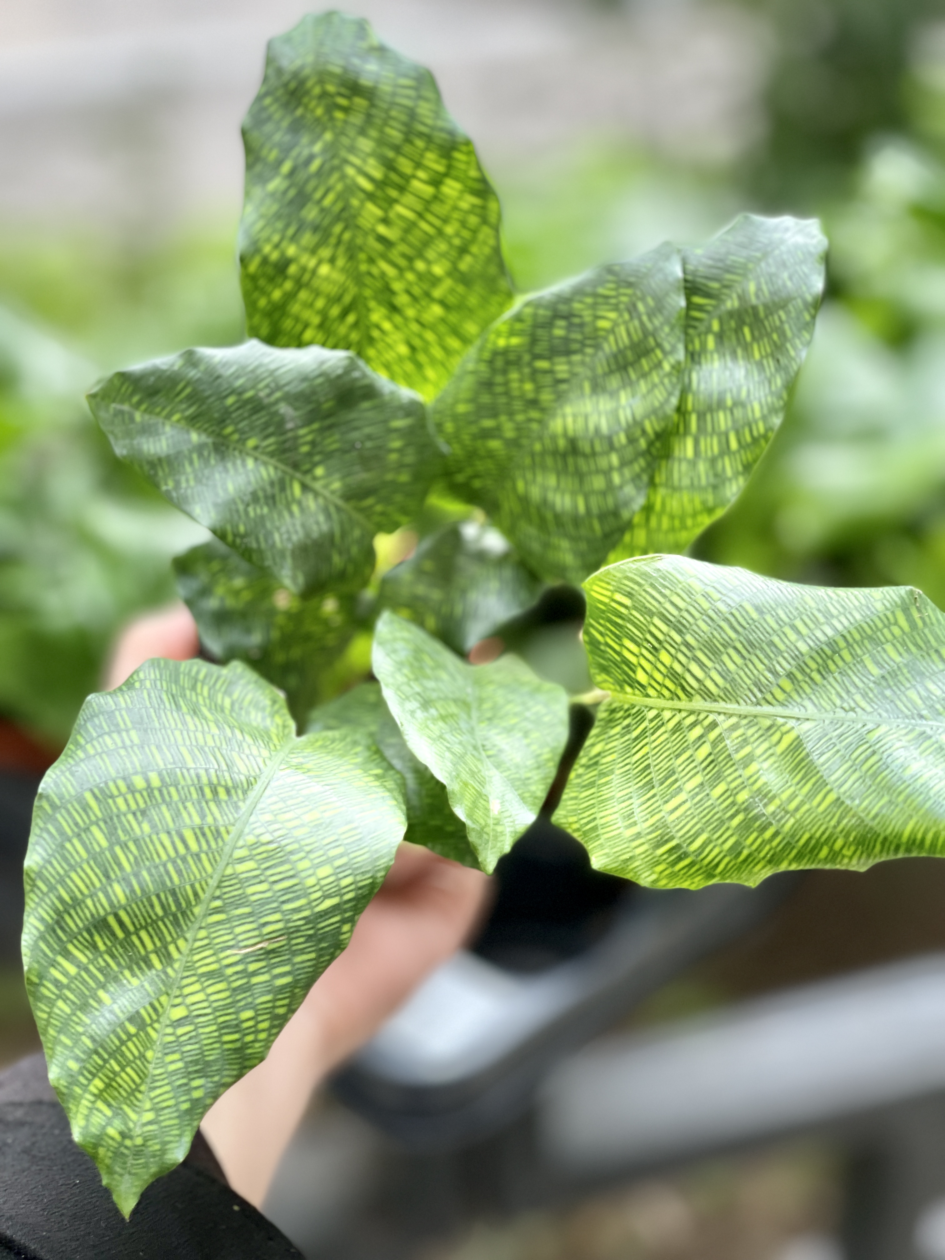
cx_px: 472
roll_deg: +0.2
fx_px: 2330
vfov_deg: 30.3
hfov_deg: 22.9
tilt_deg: -34.4
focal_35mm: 64
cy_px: 630
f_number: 2.2
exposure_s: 1/121
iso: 64
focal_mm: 7.5
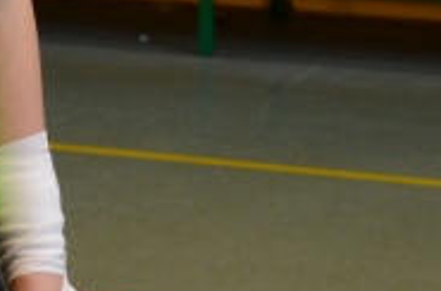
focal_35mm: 216
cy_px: -420
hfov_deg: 9.3
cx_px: -207
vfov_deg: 6.0
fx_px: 2637
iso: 720
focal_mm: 26
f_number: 4
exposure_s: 1/60
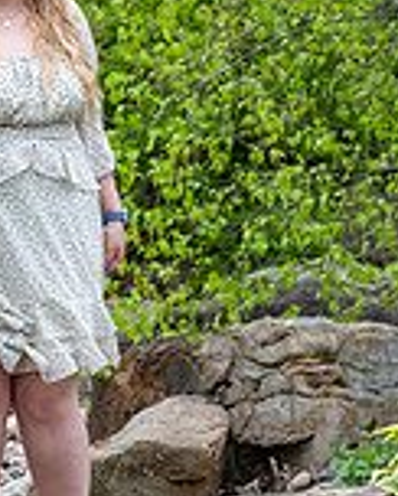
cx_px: 114
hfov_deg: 5.2
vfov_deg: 6.5
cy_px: 268
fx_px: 4364
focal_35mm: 297
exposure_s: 1/400
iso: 250
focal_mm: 71.5
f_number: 4
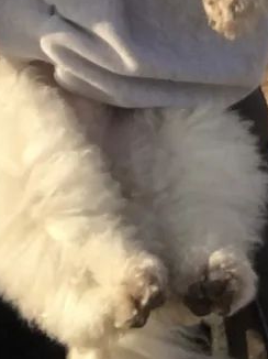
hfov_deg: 10.7
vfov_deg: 12.6
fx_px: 1416
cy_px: -358
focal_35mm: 137
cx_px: 8
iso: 32
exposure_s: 1/824
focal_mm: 2.65
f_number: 2.2
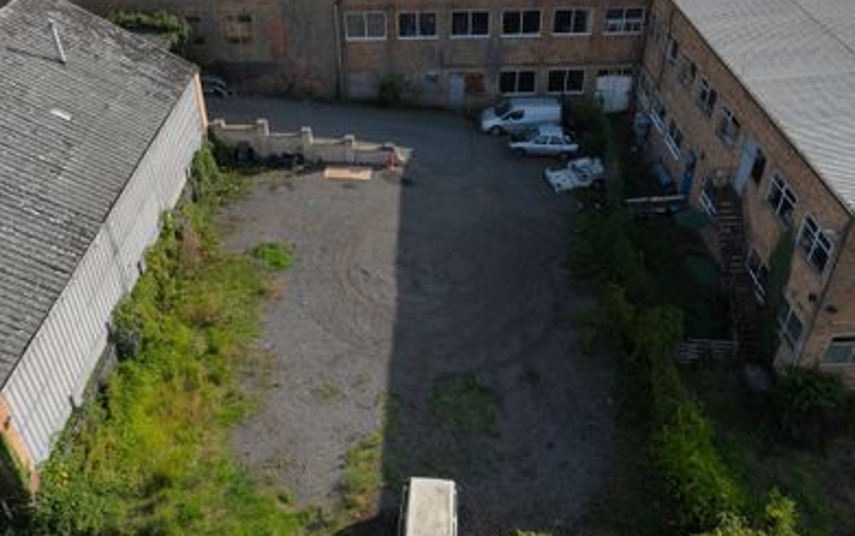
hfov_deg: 70.4
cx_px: 435
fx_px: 606
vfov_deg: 47.6
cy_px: 298
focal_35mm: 26
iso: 100
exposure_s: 1/200
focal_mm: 12.29
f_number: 5
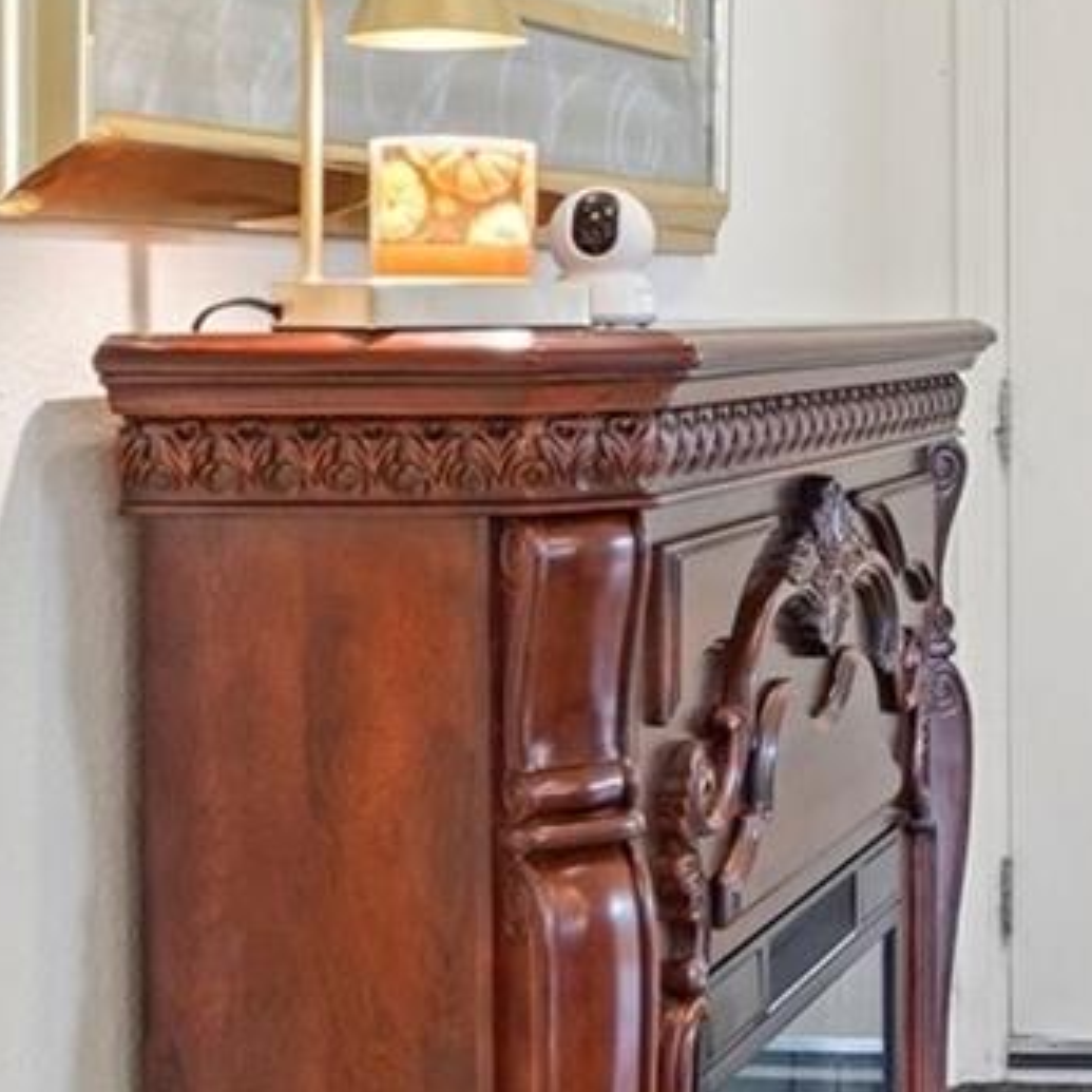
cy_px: 380
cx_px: 1589
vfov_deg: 24.2
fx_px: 2534
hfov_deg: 21.0
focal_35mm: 71
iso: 400
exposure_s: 1/15
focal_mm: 12
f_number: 8
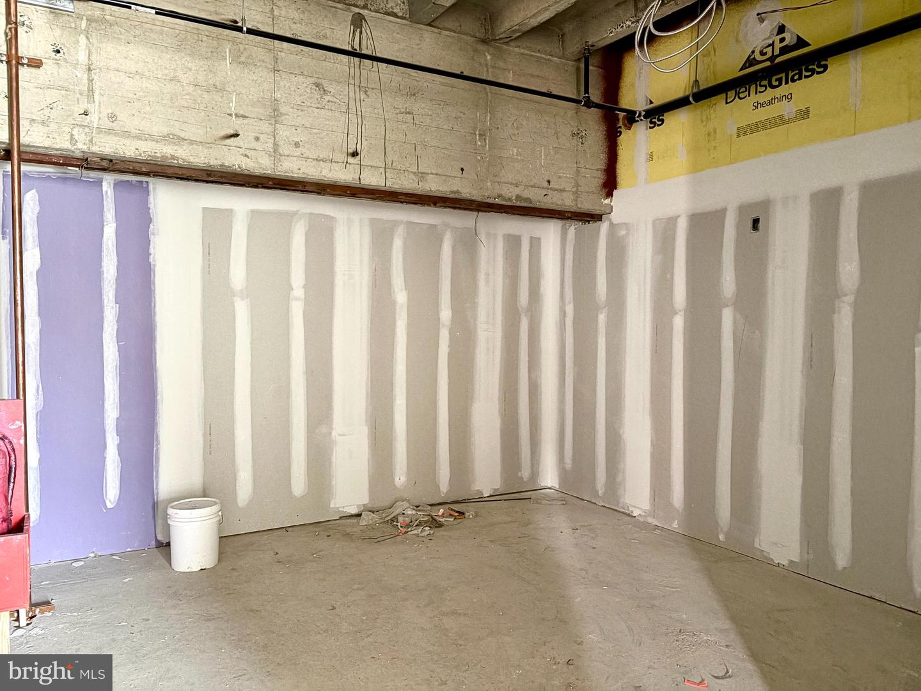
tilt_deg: -1.1
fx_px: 692
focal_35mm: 26
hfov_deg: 67.3
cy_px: 346
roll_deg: +0.1
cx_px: 460
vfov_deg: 53.1
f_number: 1.6
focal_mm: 5.96
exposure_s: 1/16
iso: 800
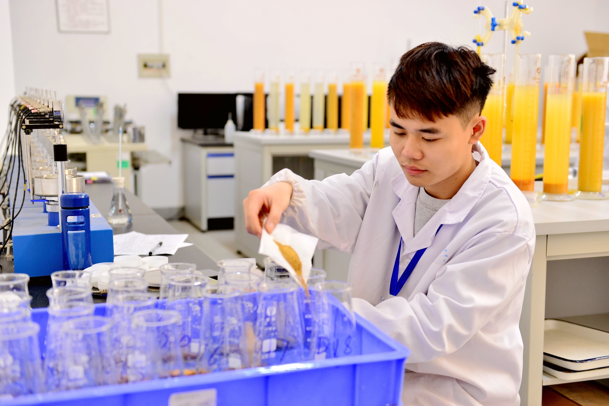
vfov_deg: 28.1
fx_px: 812
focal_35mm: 48
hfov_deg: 41.1
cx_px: 304
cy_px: 203
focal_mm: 48
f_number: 3.2
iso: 1250
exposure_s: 1/125
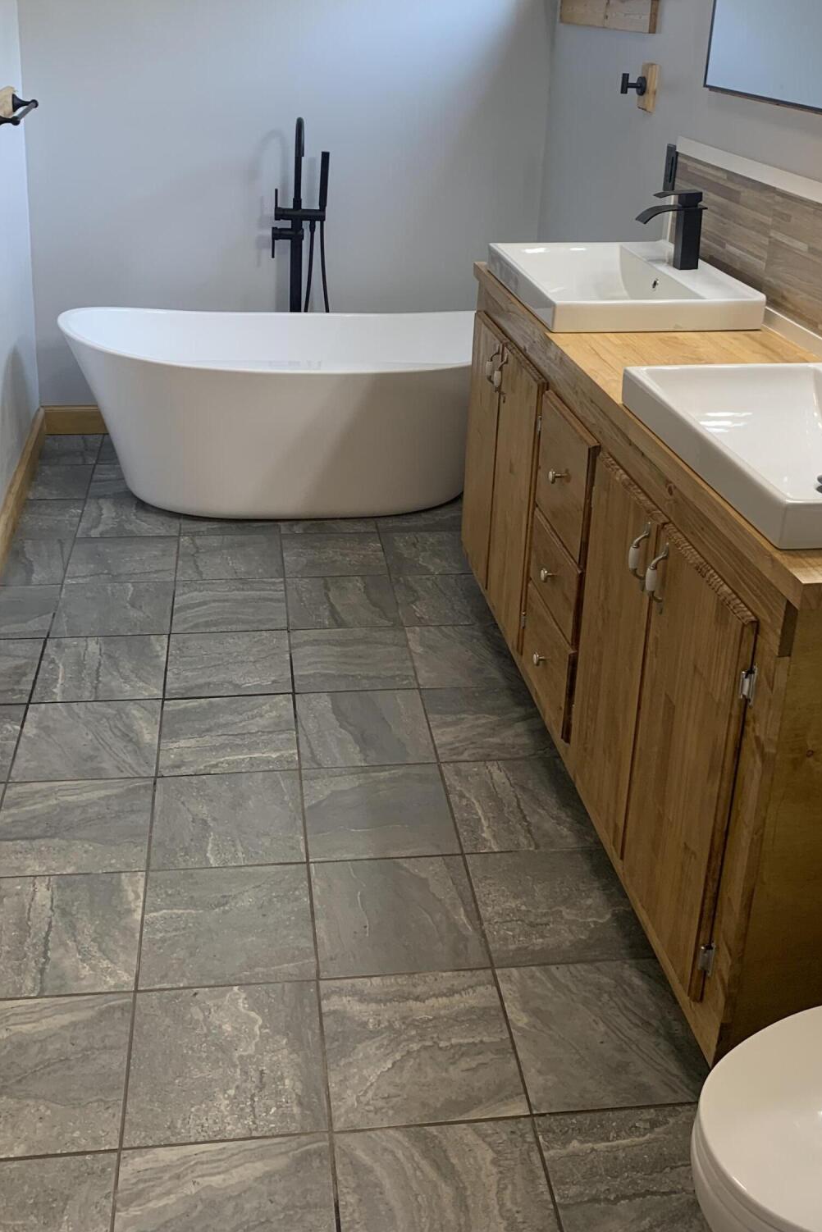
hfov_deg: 36.9
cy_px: 413
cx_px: 391
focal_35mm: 36
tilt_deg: -18.4
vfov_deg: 52.1
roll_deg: -2.9
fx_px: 1232
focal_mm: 4.25
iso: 50
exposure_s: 1/60
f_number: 1.8
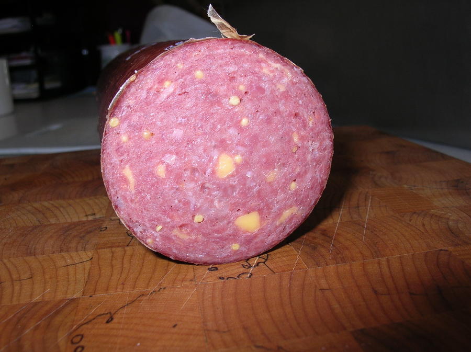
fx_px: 489
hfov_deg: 51.4
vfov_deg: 39.6
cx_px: 236
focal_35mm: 36
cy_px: 176
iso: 50
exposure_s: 1/60.1
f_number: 3.7
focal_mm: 6
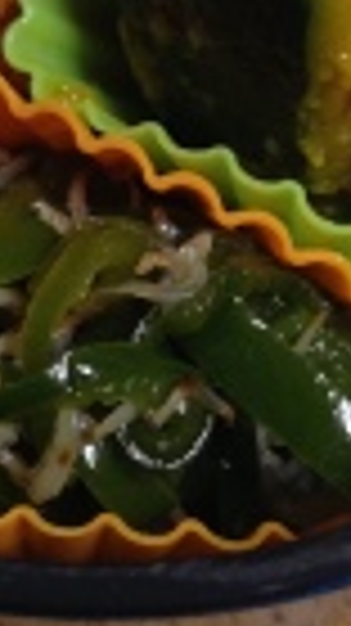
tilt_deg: -65.3
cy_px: -171
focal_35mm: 129
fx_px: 2138
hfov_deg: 9.3
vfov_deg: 15.9
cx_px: 43
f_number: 2.4
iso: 125
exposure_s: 1/20
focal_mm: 4.12
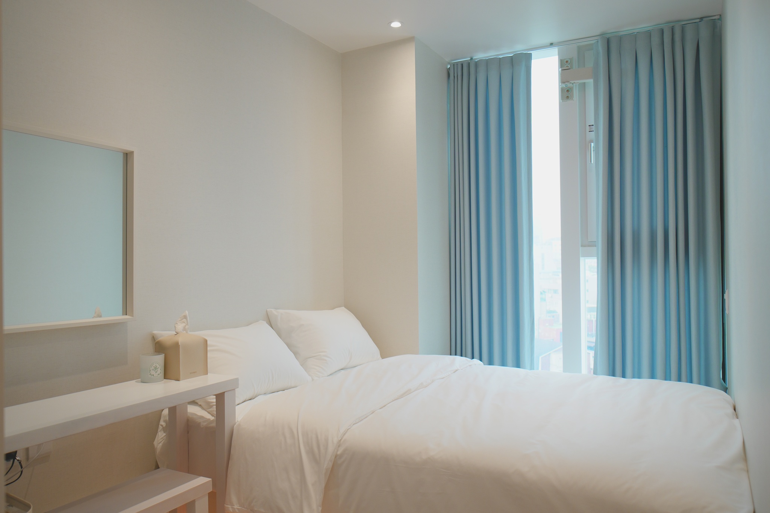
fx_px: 385
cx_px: 385
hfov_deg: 90.0
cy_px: 256
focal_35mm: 18
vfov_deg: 67.4
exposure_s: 1/100
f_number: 2.8
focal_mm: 18
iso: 100
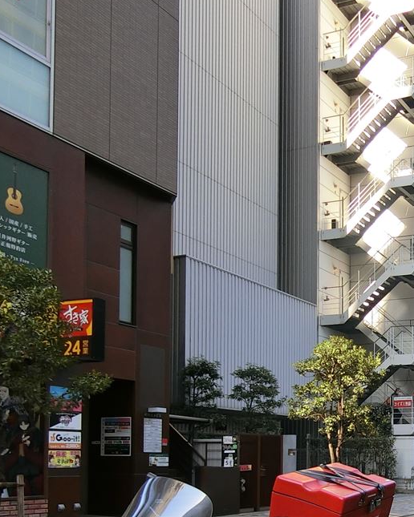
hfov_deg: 29.2
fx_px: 705
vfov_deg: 37.8
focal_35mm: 46
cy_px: 459
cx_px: 468
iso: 80
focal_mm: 4.06
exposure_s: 1/200
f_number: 2.7
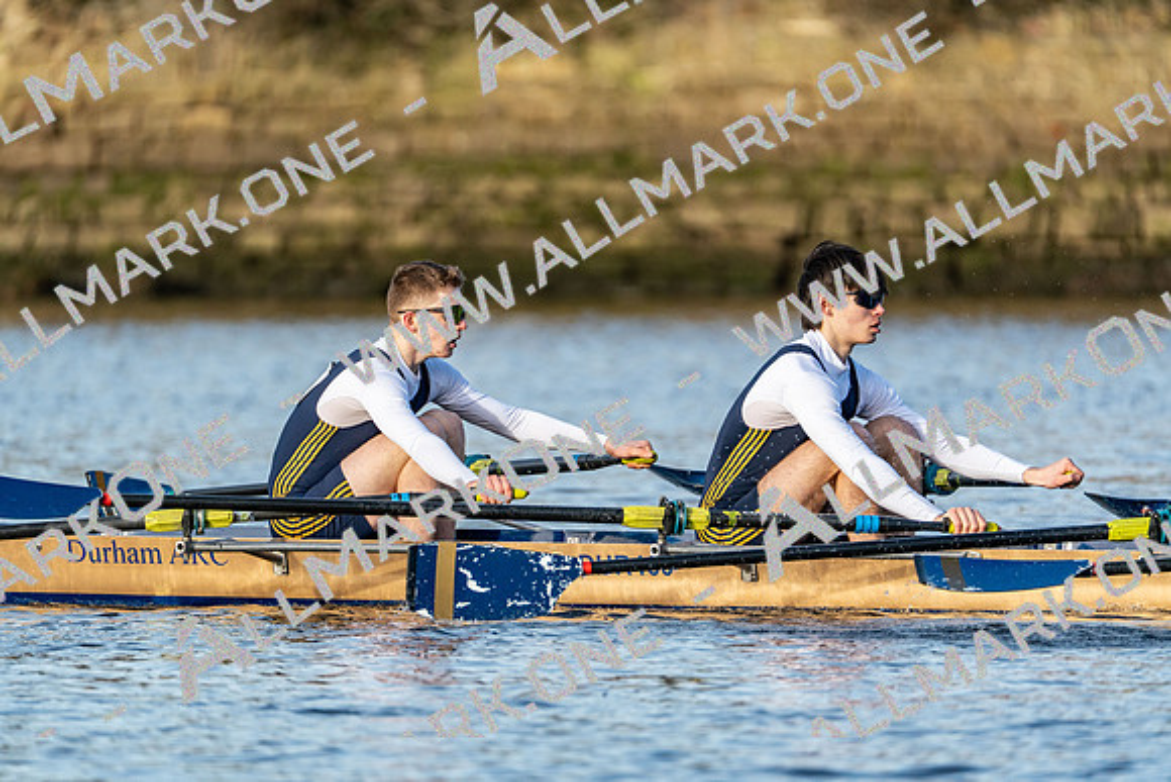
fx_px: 19520
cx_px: 586
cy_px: 391
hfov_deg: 3.4
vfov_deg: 2.3
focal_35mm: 600
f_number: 6.3
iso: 1000
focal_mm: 600
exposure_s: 1/2000
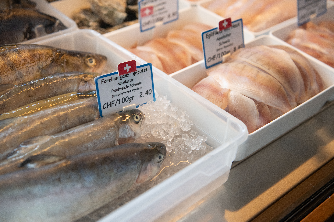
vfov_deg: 27.0
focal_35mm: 50
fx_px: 464
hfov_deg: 39.6
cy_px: 111
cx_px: 167
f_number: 3.5
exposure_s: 1/200
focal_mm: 50
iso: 640
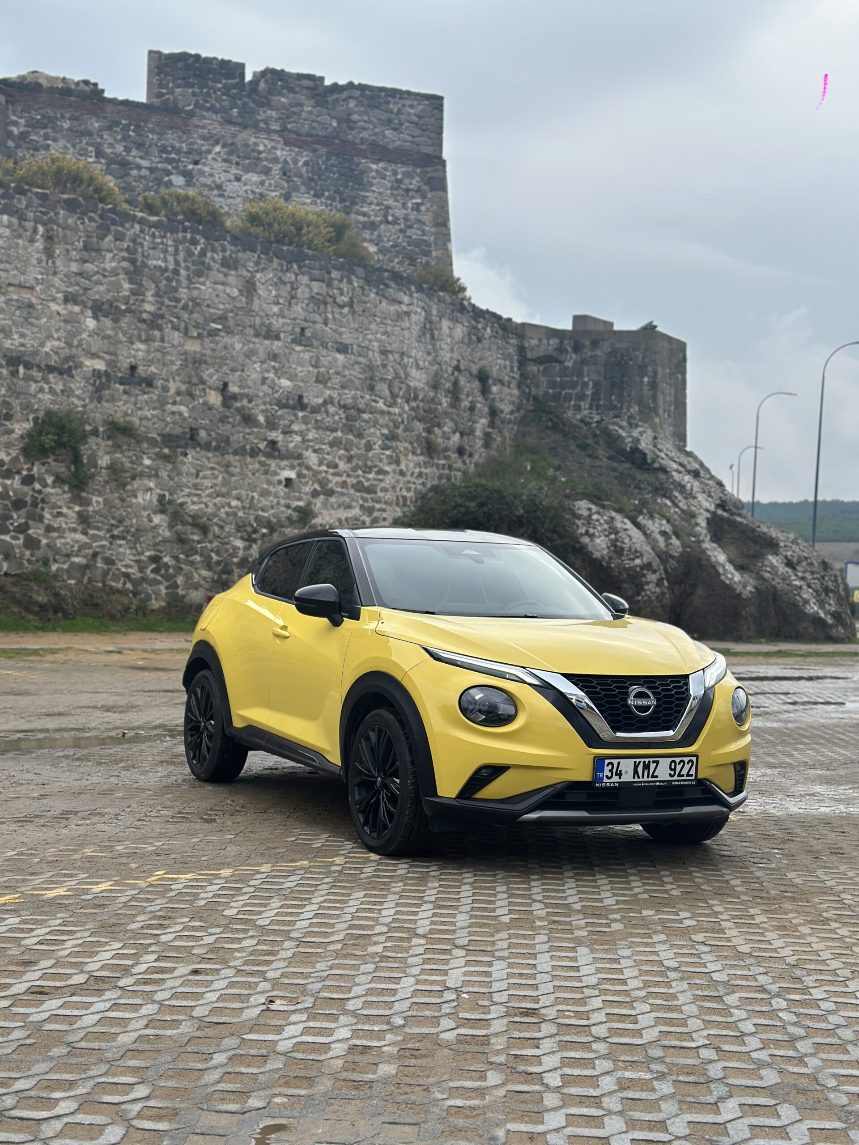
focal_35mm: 48
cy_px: 572
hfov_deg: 30.3
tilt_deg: -0.2
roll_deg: -2.2
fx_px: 1588
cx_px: 430
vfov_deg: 39.7
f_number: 1.78
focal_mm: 6.86
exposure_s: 1/2304
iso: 80
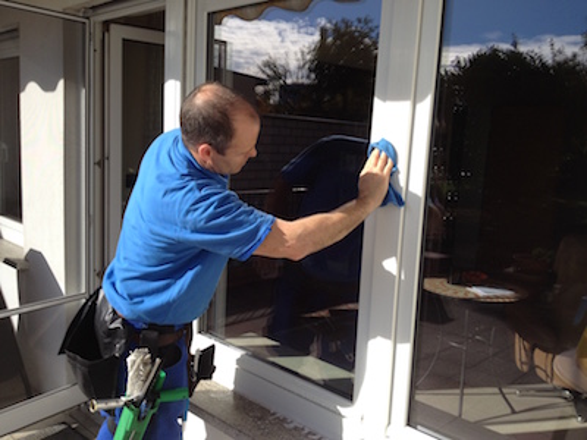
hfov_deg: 52.6
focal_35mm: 35
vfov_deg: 40.7
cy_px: 220
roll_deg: -1.6
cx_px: 294
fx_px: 594
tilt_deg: -11.9
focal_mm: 4.28
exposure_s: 1/1175
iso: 50
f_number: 2.4
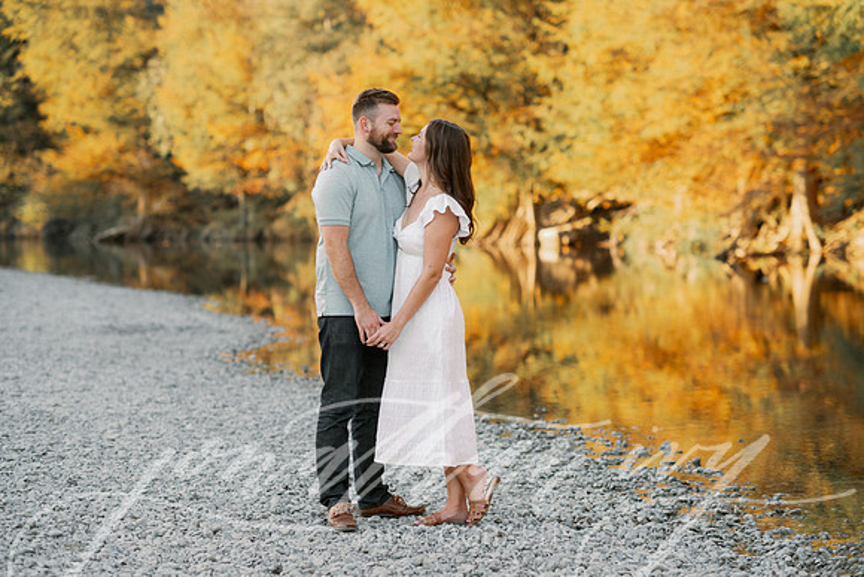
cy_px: 288
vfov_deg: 16.1
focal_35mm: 85
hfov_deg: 23.9
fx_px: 2040
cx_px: 432
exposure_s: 1/400
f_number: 2.5
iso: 125
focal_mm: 85
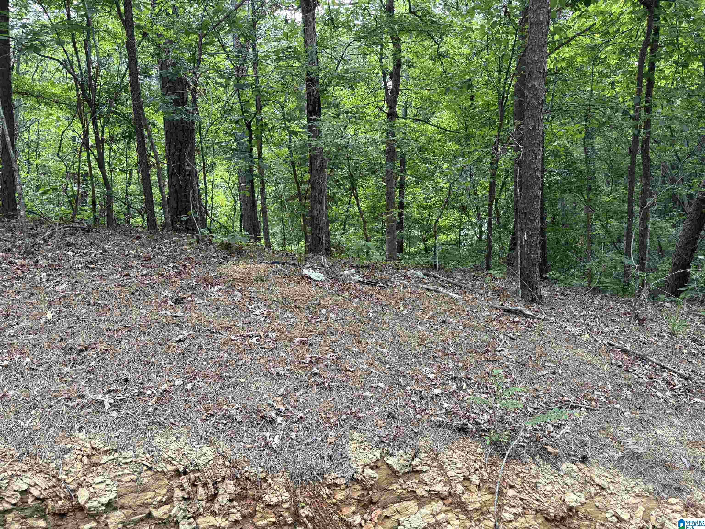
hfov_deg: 67.3
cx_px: 352
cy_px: 264
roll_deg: +3.4
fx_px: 530
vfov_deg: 53.1
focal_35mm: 26
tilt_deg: -1.5
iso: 64
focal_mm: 5.96
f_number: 1.6
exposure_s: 1/122
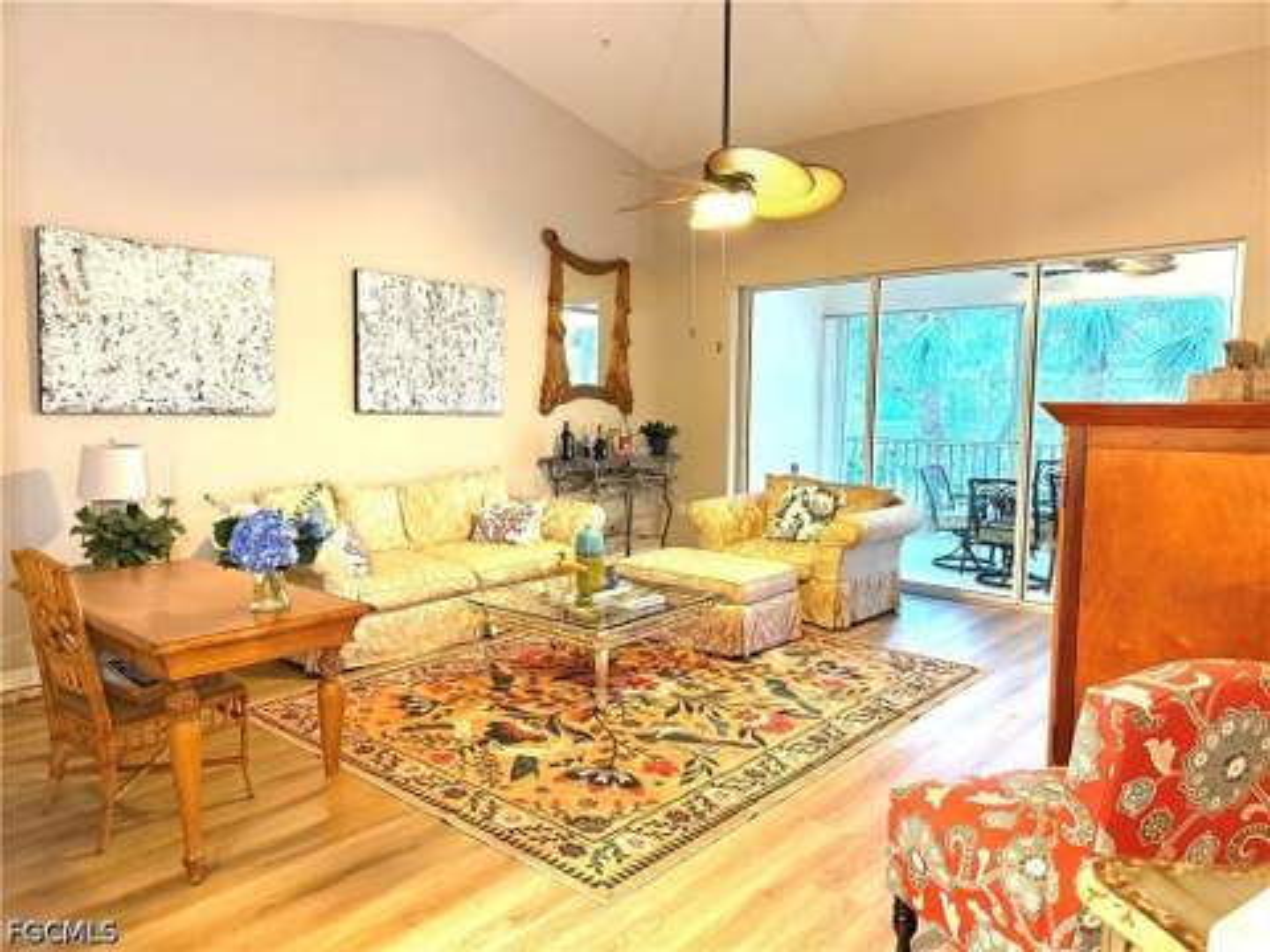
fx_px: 881
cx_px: 635
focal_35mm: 24
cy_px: 476
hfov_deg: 71.6
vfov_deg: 56.8
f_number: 1.78
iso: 800
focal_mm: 6.76
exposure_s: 1/60
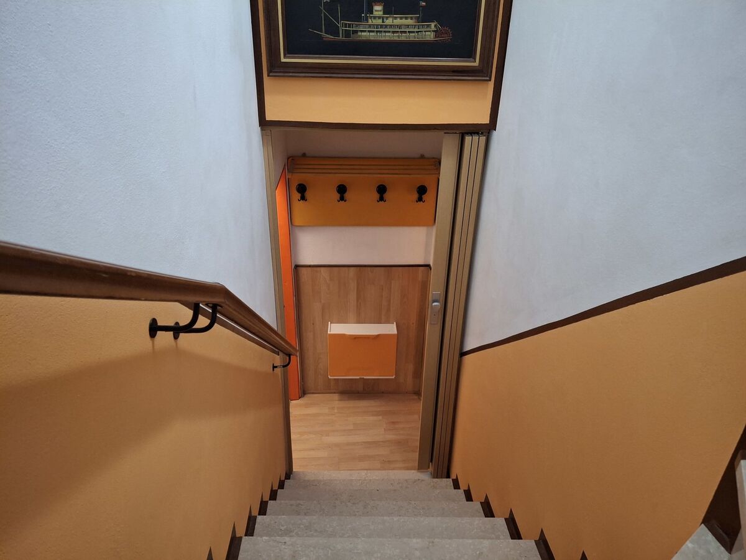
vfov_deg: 54.9
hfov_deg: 69.4
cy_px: 280
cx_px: 373
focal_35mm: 25
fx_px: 539
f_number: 1.8
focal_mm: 4.69
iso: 250
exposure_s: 1/25
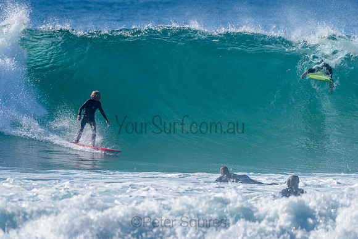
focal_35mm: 613
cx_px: 139
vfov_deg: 2.2
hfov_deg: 3.4
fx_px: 6095
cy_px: 110
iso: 140
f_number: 5.6
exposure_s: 1/2000
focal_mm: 500
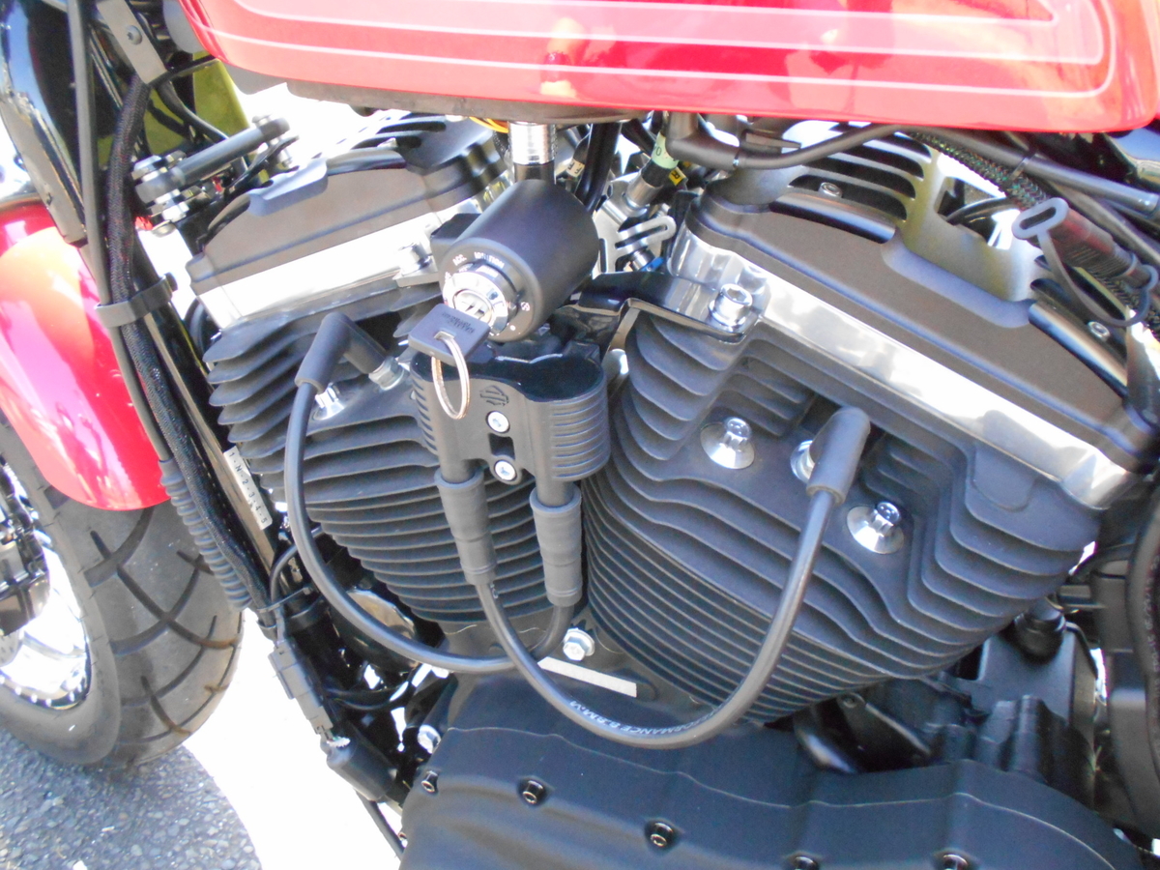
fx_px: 1005
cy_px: 435
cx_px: 580
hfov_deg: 60.0
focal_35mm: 30
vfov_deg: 46.8
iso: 720
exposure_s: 1/250
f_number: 3.4
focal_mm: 5.1
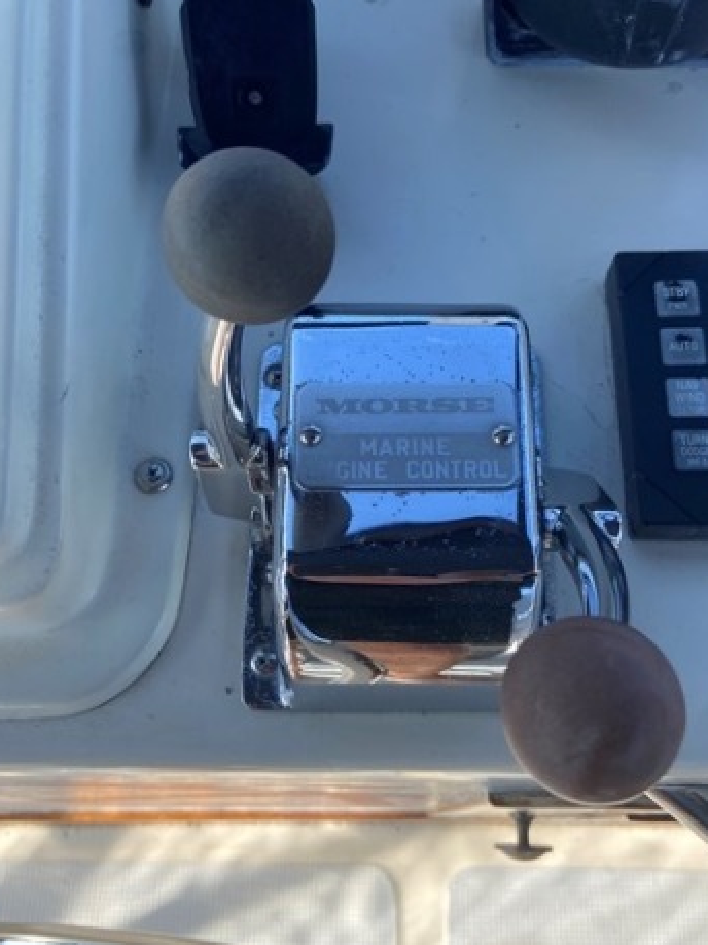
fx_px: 928
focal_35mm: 34
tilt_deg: -67.9
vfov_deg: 54.0
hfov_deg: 41.8
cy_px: 453
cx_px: 375
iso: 32
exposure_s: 1/912
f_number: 1.8
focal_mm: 4.25
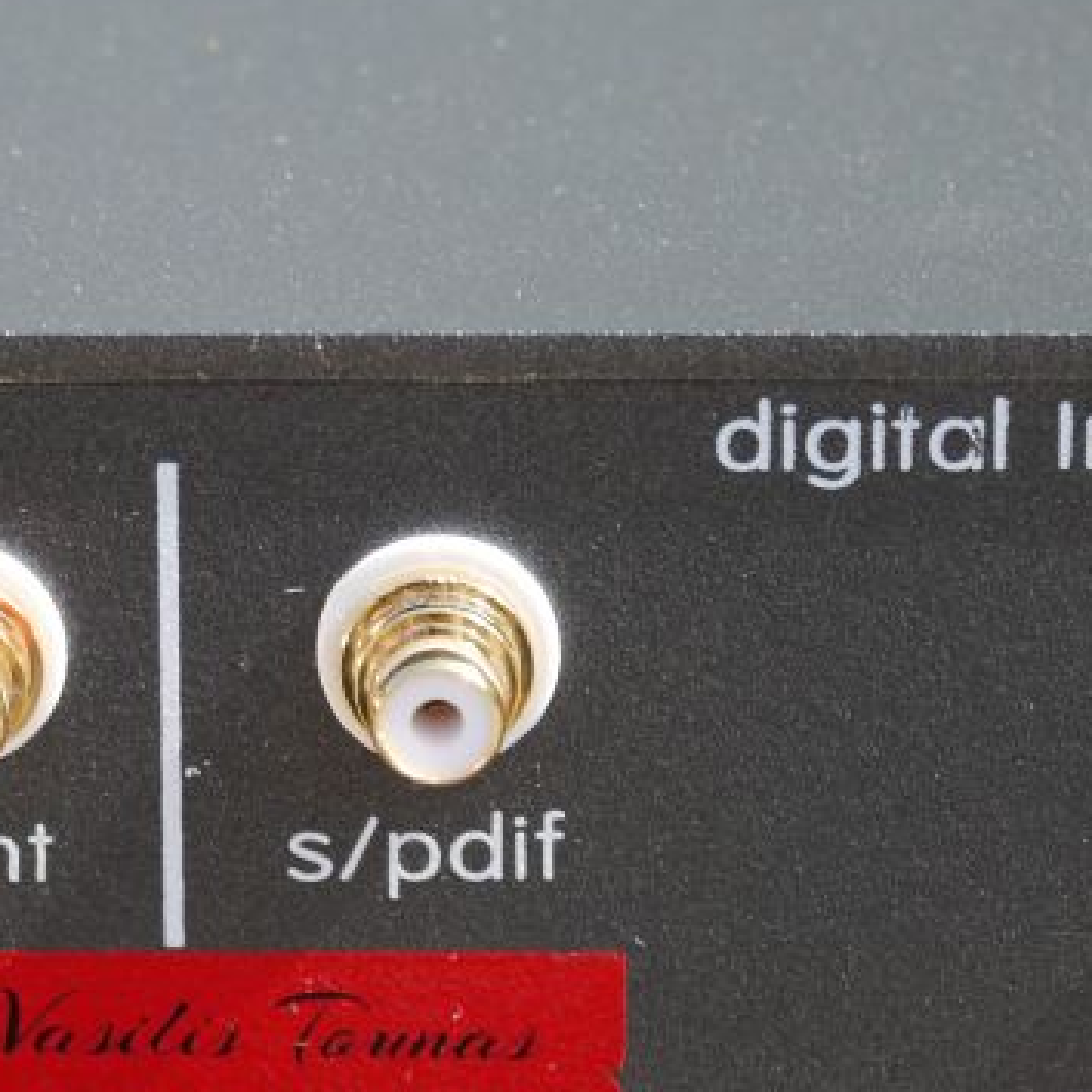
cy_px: 785
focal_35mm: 244
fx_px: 8708
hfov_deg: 7.2
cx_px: 268
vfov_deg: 7.2
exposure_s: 1/250
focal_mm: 61
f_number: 5.2
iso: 200
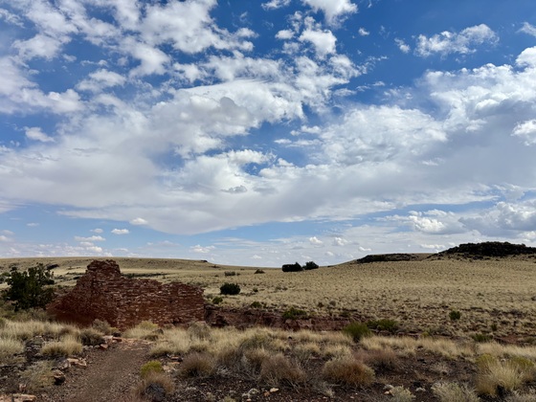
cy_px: 201
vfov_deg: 53.1
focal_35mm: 26
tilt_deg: +9.7
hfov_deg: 67.3
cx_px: 268
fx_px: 403
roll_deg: -0.2
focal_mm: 5.96
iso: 50
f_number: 1.6
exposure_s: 1/8333
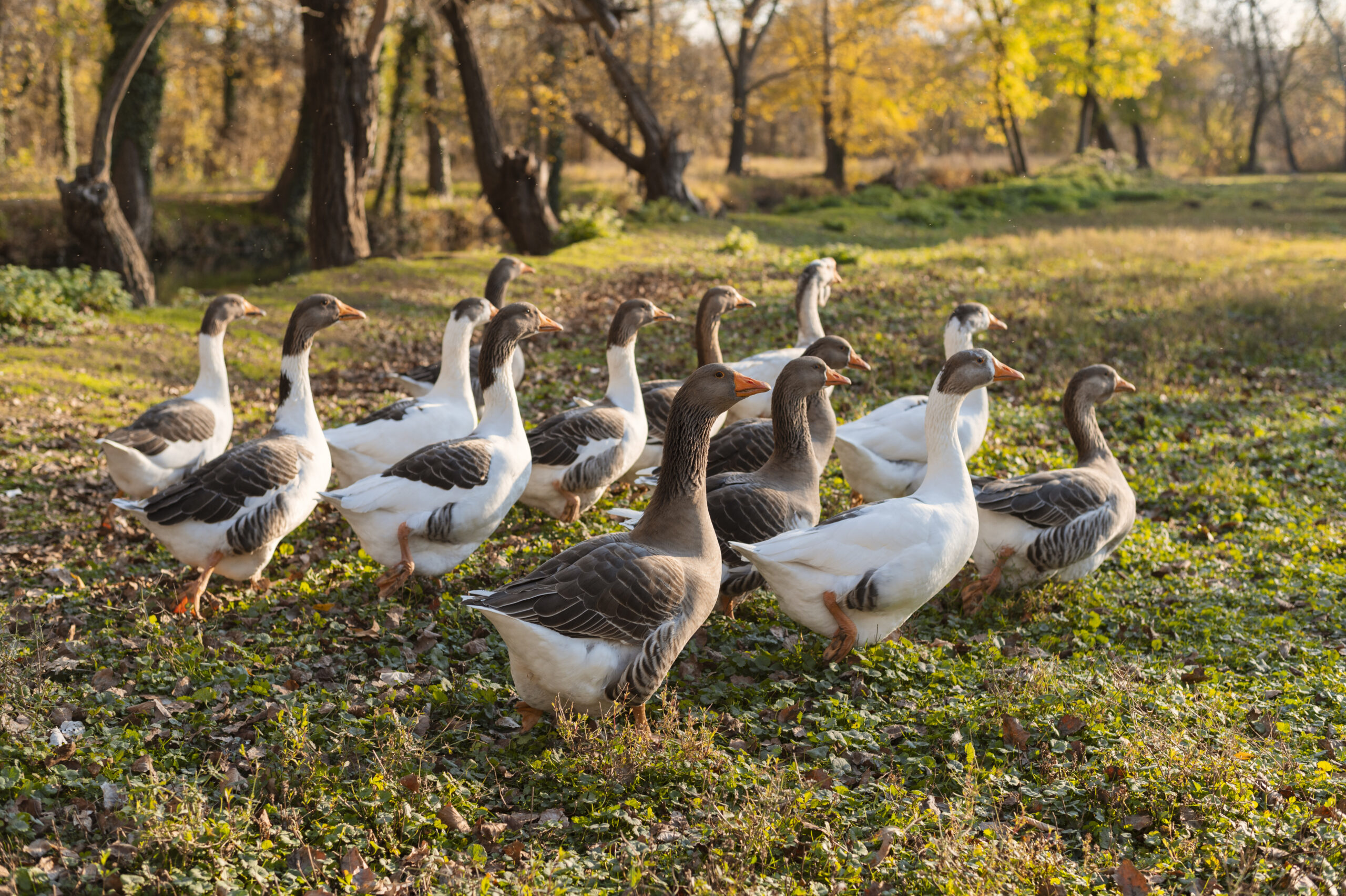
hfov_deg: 39.6
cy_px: 448
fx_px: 1868
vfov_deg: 27.0
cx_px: 673
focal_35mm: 50
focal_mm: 50
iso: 400
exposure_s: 1/1250
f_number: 4
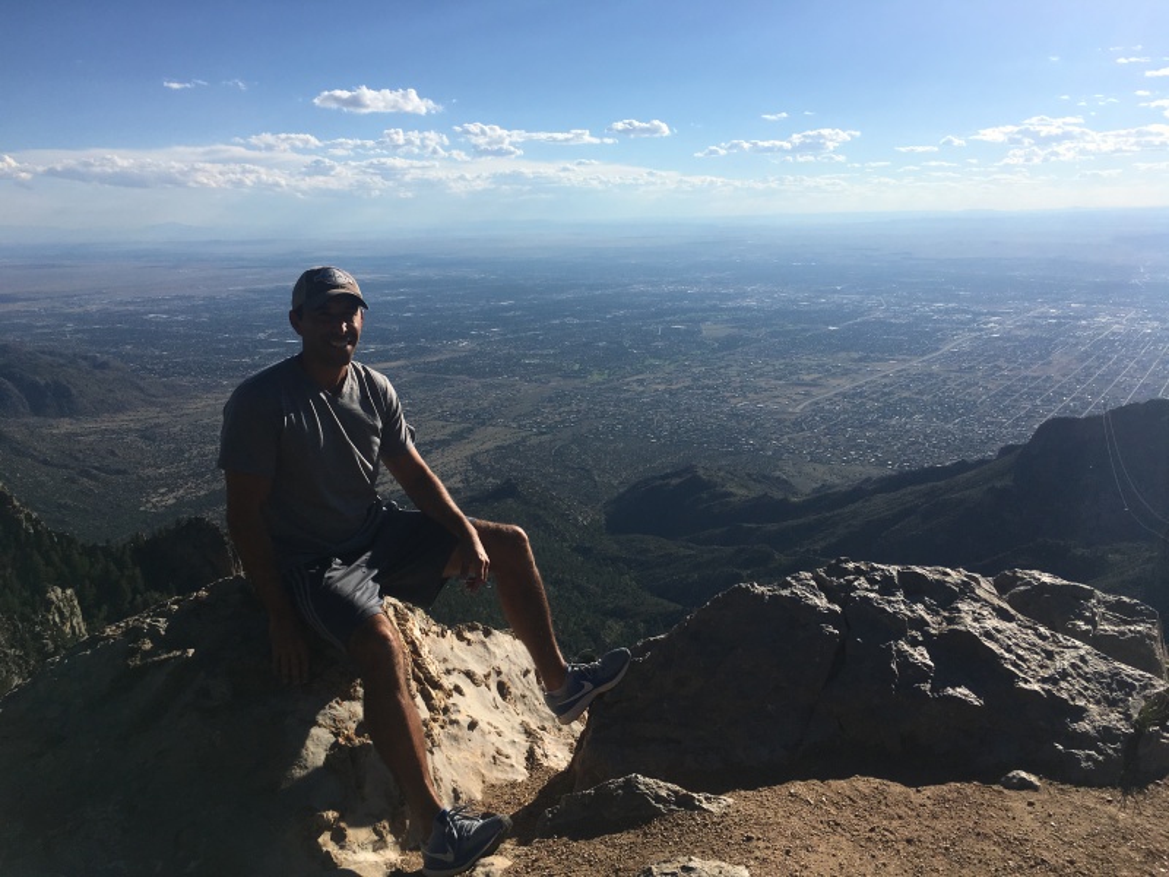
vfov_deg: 48.2
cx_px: 584
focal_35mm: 29
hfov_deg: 61.7
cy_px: 438
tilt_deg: -12.8
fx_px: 979
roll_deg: +2.5
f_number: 2.2
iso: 25
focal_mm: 4.15
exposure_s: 1/3846
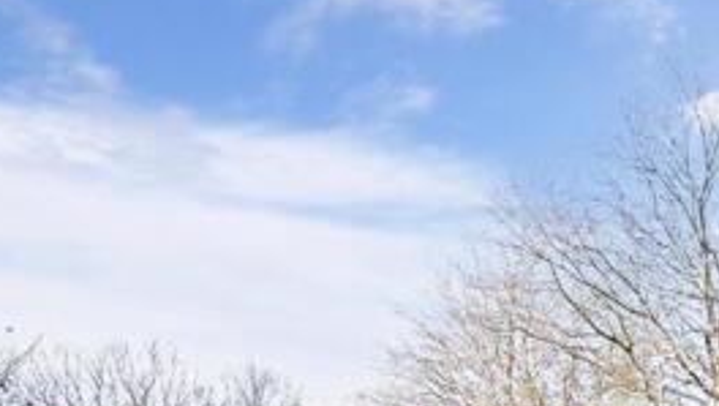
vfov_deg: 25.3
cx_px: 613
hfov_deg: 47.6
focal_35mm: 39
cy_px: 557
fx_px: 744
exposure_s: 1/80
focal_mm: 10
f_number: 4.5
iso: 200
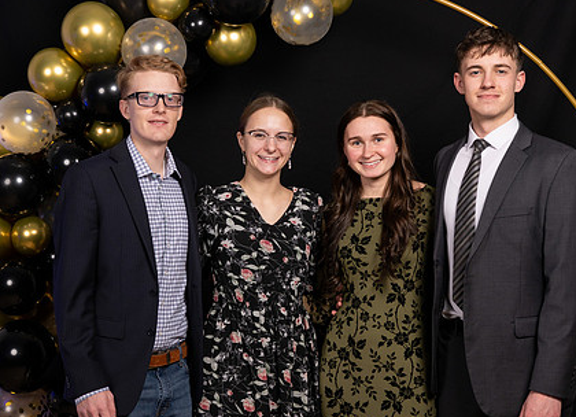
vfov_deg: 19.7
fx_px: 1200
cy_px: 196
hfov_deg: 27.0
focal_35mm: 73
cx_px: 295
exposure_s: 1/250
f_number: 4.5
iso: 320
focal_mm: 50
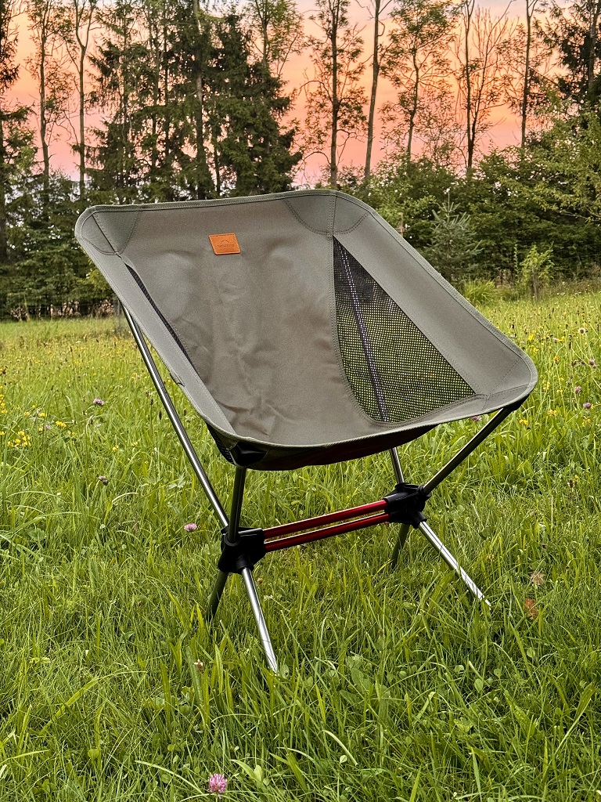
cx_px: 300
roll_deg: -0.3
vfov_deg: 39.7
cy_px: 401
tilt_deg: -6.2
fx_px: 1111
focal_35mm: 48
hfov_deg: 30.3
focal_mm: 6.76
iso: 250
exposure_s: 1/44
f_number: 1.78
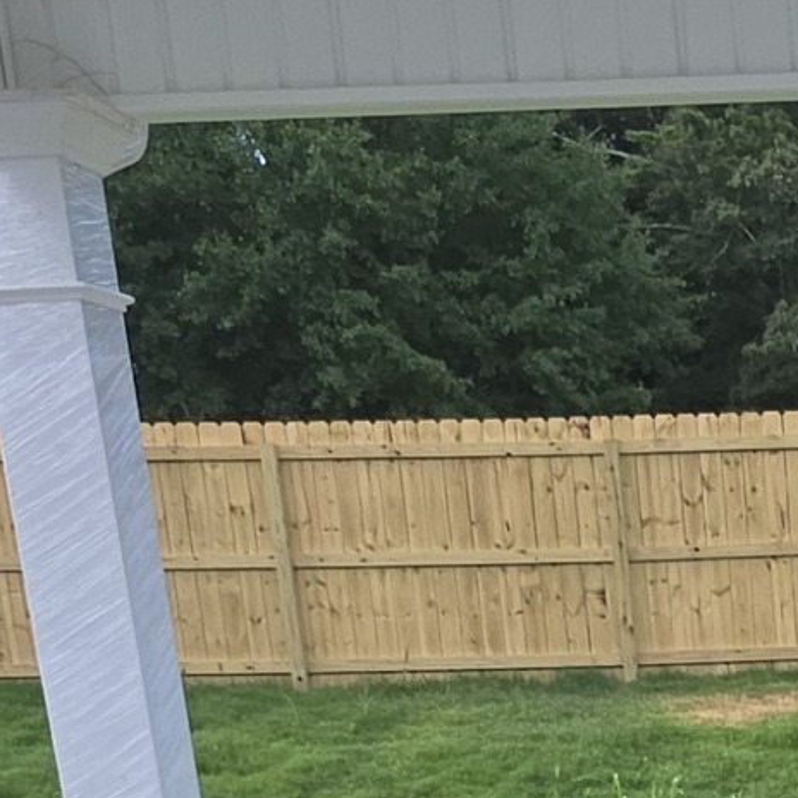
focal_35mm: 76
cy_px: 1194
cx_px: 1044
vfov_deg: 19.8
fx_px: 1982
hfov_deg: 20.7
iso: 20
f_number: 1.9
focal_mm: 2.2
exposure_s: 1/345
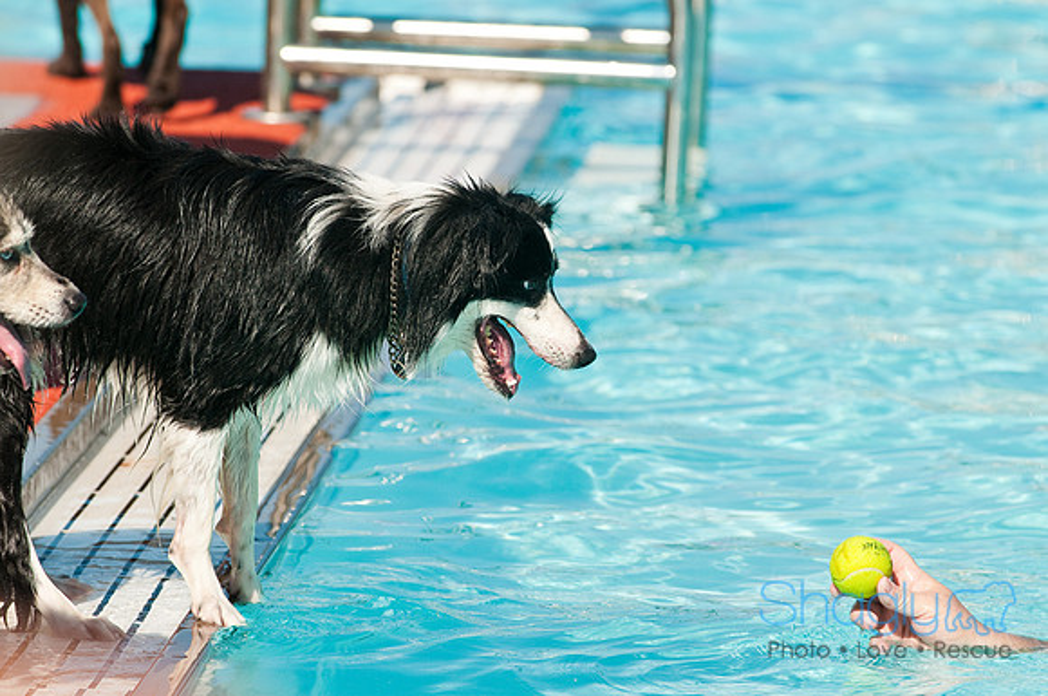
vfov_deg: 4.6
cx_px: 524
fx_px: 8721
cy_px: 348
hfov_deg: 6.9
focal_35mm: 300
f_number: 5.6
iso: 200
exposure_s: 1/1000
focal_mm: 200
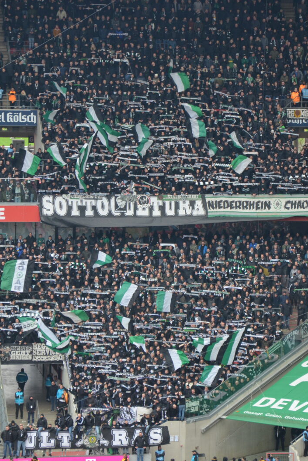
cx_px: 209
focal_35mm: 238
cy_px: 230
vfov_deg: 8.7
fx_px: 3052
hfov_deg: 5.8
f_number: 5.6
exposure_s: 1/250
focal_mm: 105
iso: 720
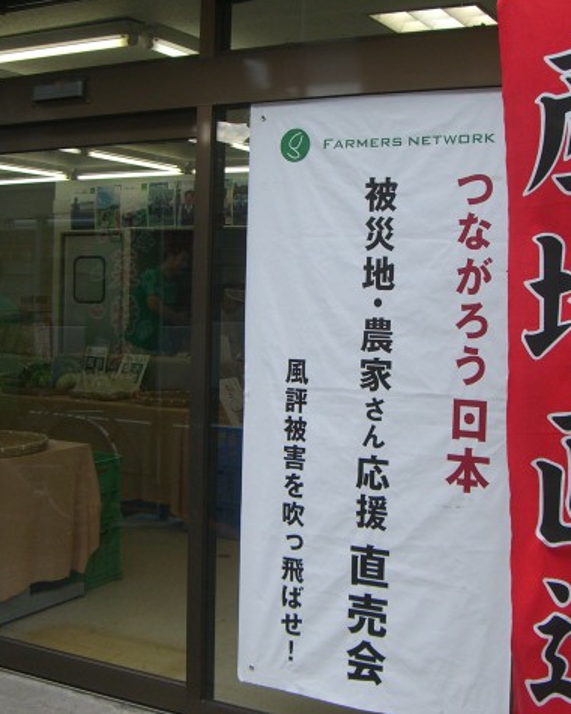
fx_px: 1056
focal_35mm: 50
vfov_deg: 37.3
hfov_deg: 30.1
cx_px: 353
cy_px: 355
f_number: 2.7
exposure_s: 1/320
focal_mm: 6.2
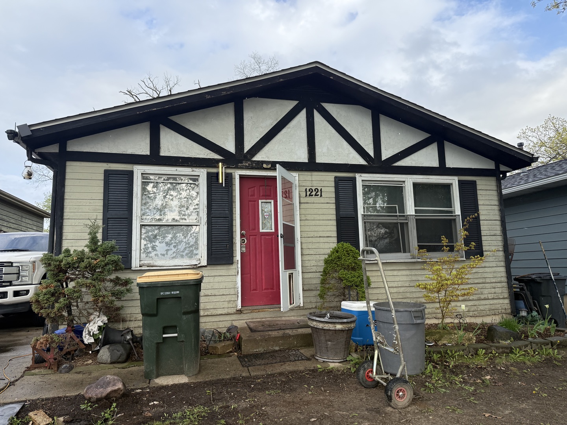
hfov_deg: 71.6
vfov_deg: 56.8
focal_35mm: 24
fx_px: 393
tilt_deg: +7.2
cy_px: 212
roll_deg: +1.6
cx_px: 284
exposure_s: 1/1553
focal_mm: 6.76
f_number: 1.78
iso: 100
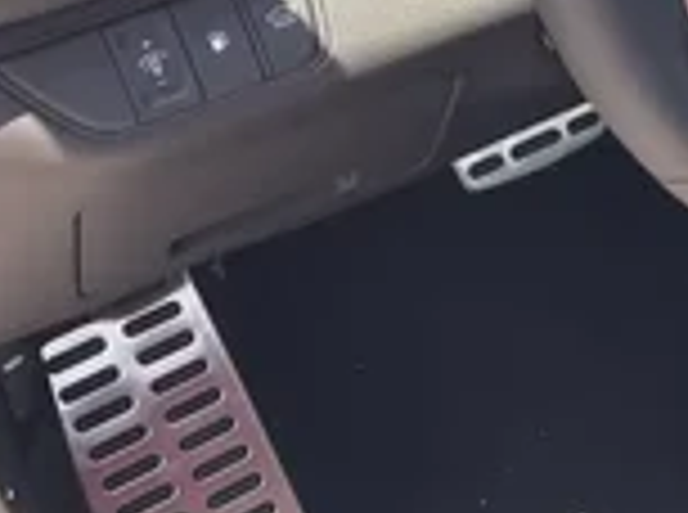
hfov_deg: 15.6
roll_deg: +3.0
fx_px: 2161
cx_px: 1232
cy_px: -184
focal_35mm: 109
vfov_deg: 13.0
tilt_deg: -32.0
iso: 32
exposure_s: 1/177
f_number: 1.6
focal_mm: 4.2
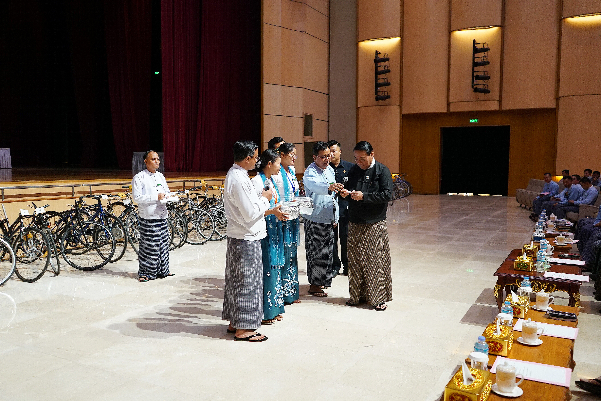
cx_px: 300
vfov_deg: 43.7
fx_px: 501
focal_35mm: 30
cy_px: 200
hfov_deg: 61.9
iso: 2000
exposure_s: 1/125
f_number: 3.5
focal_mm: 30
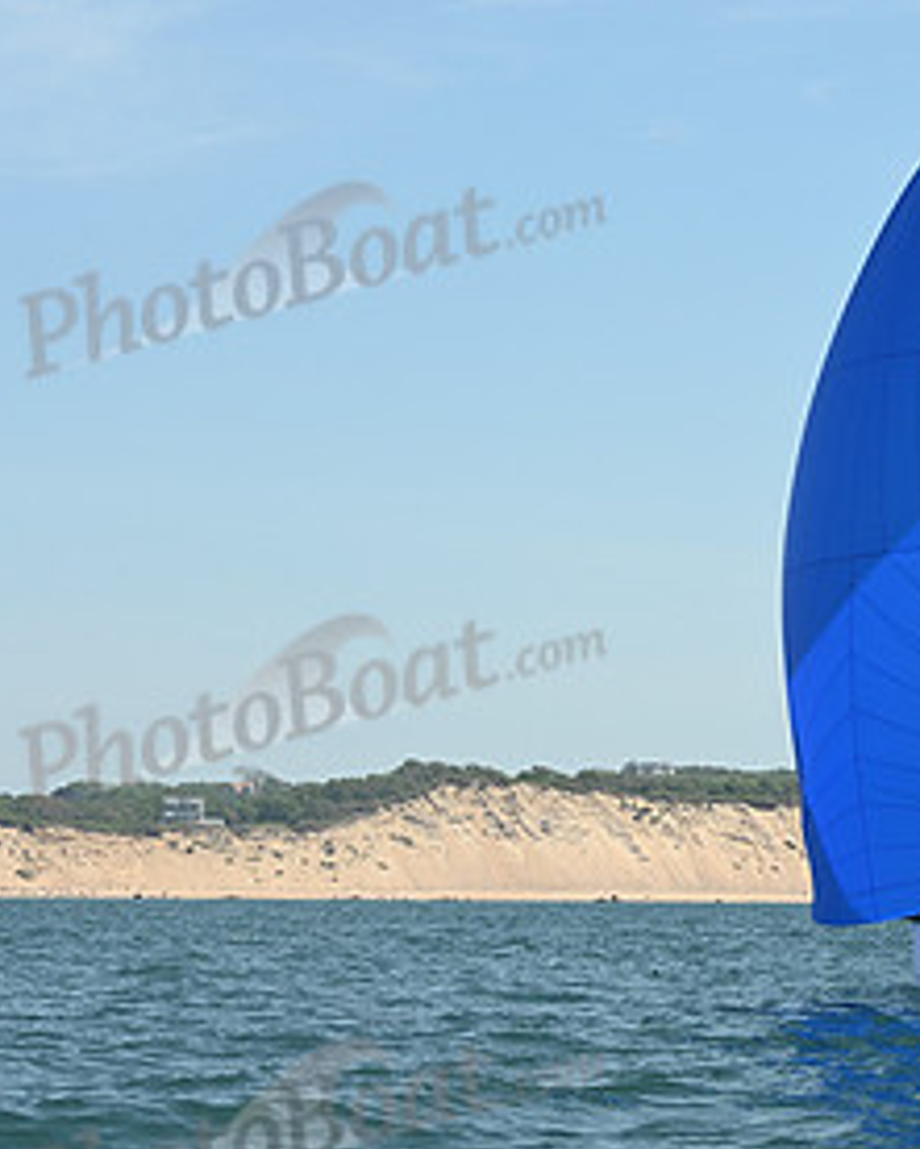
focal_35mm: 138
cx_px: 824
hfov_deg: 11.1
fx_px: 4694
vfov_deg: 13.9
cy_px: 427
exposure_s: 1/1000
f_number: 7.1
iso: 320
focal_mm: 70
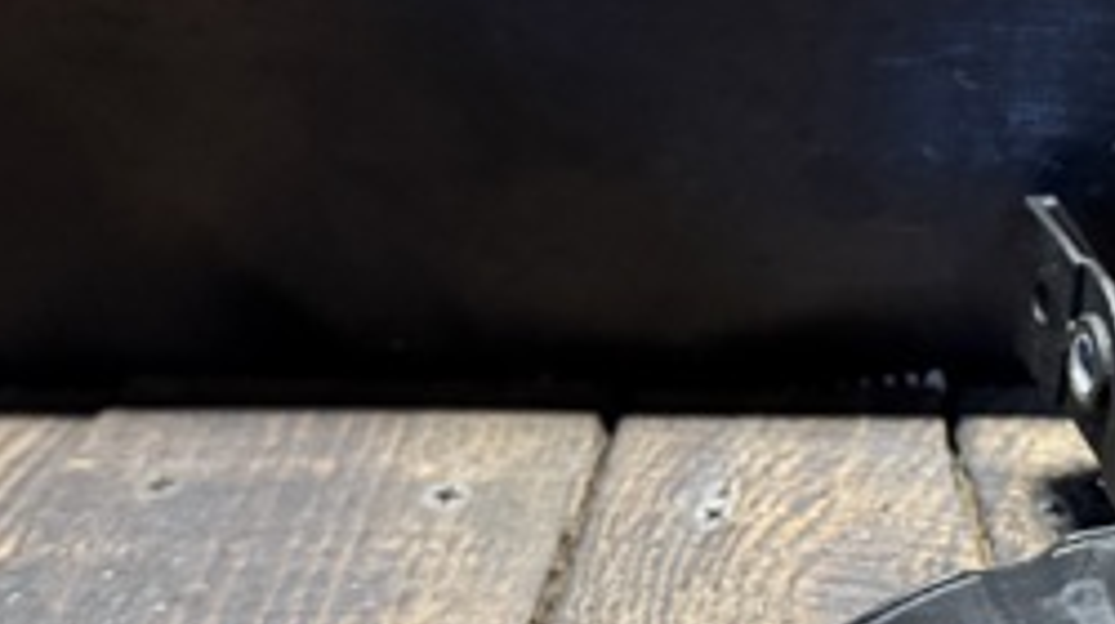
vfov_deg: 17.9
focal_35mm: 67
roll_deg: -0.7
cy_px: 410
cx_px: 1137
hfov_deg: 29.2
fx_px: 1979
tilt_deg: -34.4
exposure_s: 1/33
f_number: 1.78
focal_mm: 6.76
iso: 800
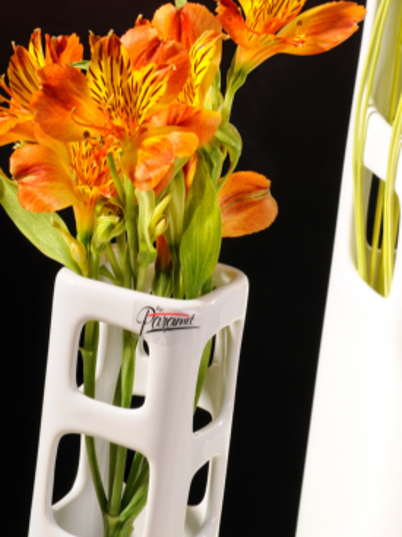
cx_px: 322
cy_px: 62
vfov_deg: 7.7
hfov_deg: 5.8
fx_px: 3966
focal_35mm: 256
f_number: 13
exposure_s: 1/200
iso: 200
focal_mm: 85
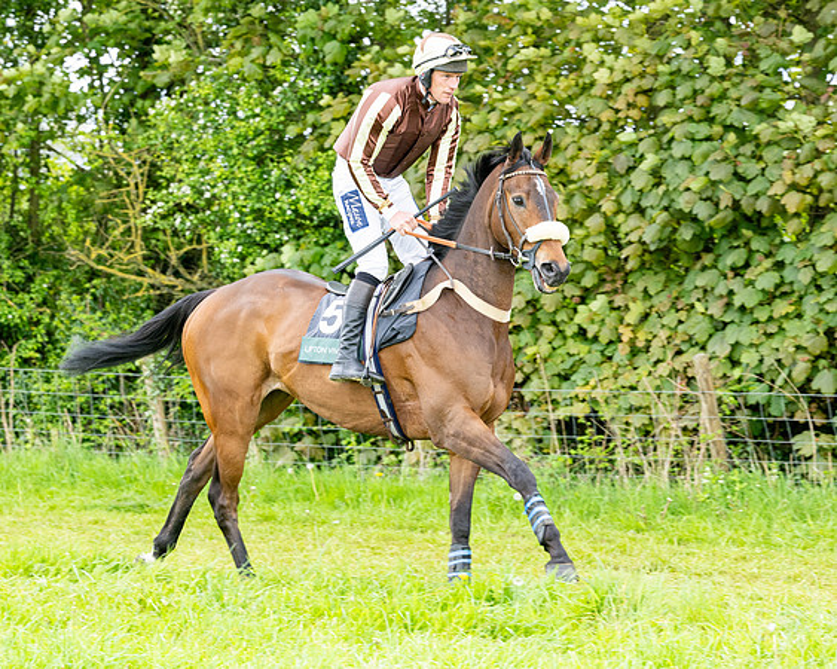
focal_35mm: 152
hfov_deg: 12.7
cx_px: 414
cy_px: 315
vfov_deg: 10.2
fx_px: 3766
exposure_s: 1/400
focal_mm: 102
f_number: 5
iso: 400
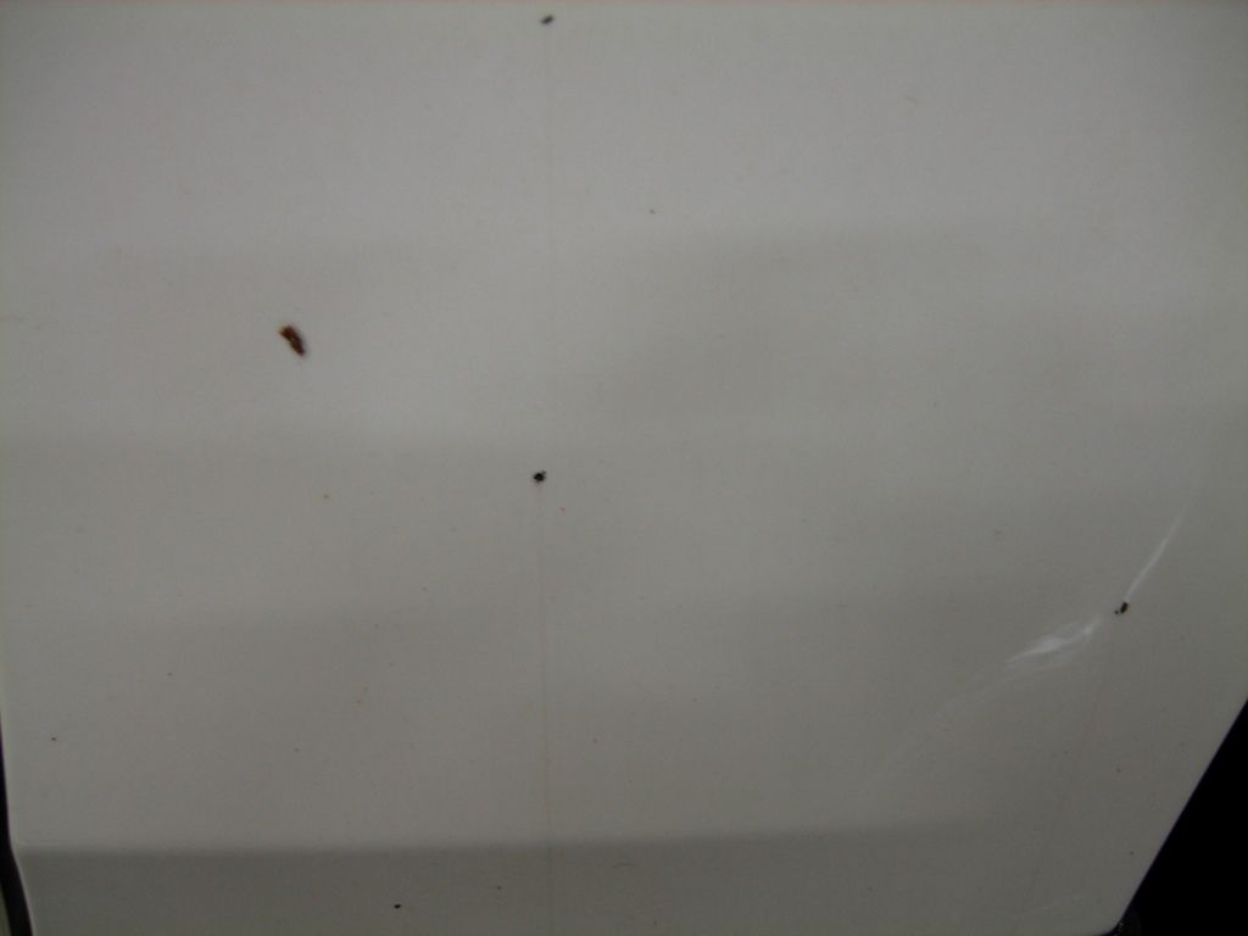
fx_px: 1298
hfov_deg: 51.4
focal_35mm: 36
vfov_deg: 39.7
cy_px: 468
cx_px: 624
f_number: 2.7
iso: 50
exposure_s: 1/9.5
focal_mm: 7.5
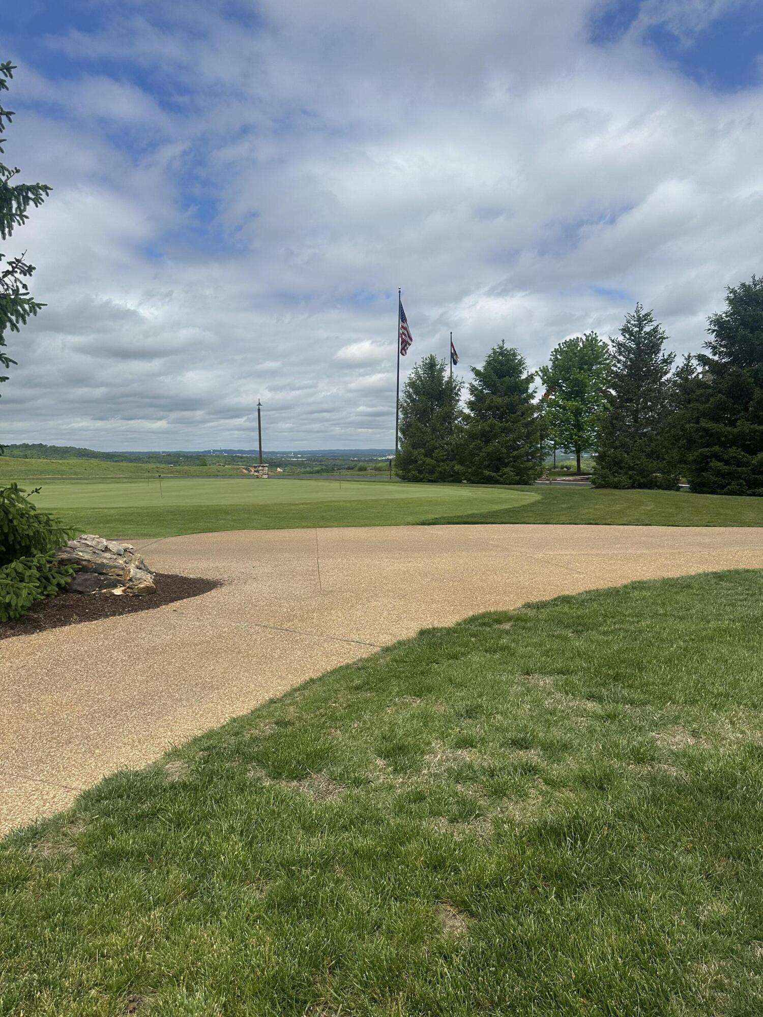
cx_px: 382
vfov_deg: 71.6
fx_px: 705
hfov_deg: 56.8
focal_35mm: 24
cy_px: 508
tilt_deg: -0.3
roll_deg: -0.6
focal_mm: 6.86
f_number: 1.78
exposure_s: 1/7576
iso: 80
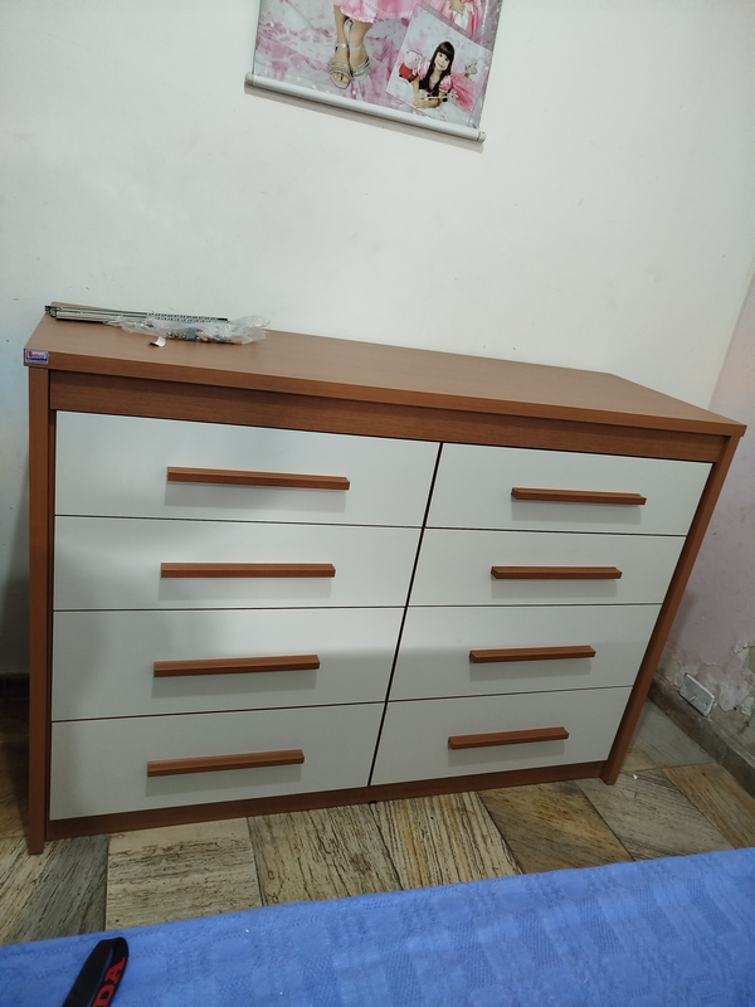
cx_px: 378
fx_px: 698
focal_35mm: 24
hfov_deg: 56.8
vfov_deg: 71.6
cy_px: 504
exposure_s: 1/30
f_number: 1.7
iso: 640
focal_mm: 5.31
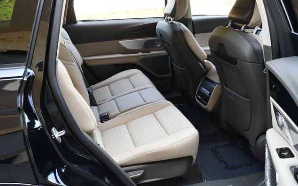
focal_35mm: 37
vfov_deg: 34.4
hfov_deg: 52.7
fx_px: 301
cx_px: 150
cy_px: 91
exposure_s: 1/250
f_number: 3.5
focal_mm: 18
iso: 560
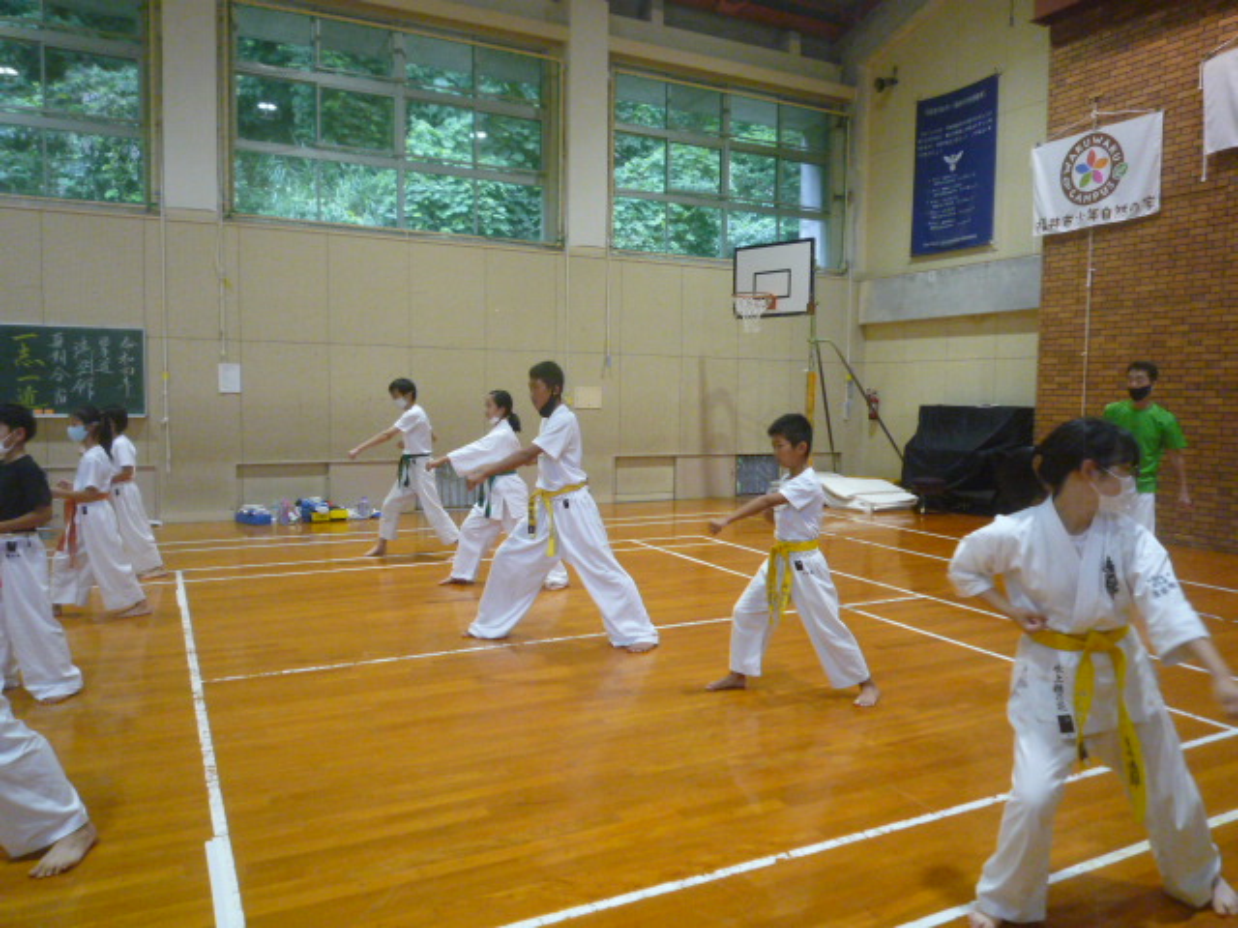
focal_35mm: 25
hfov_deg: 69.4
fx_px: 894
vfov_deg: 54.9
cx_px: 619
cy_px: 464
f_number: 2.8
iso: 400
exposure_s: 1/60
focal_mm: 4.4
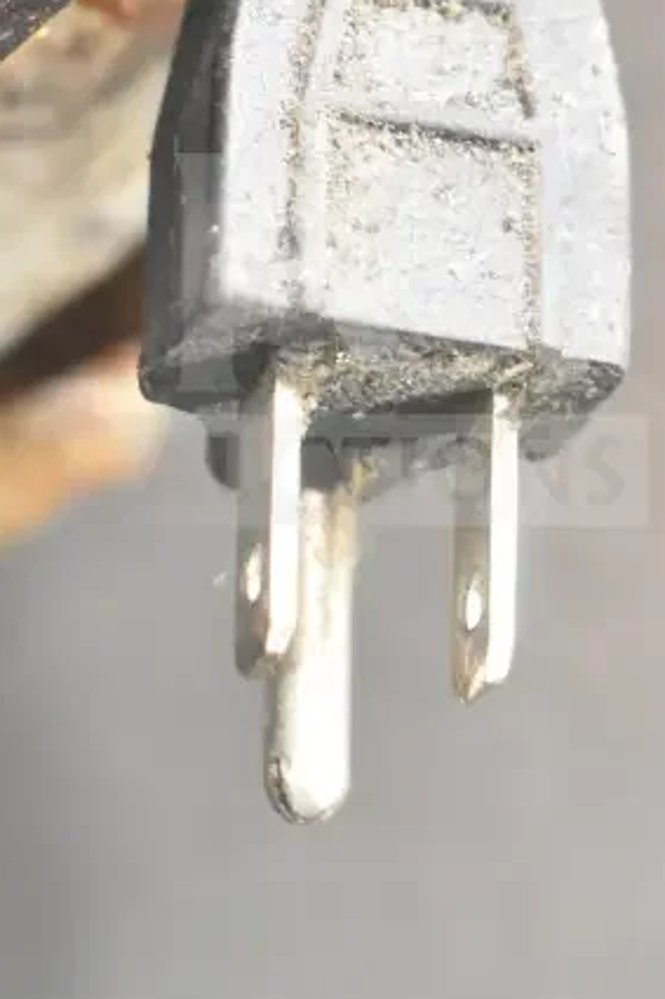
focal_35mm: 155
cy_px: 338
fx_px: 4298
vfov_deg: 13.2
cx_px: 383
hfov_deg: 8.8
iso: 8000
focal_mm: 48
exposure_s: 1/80
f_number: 5.3
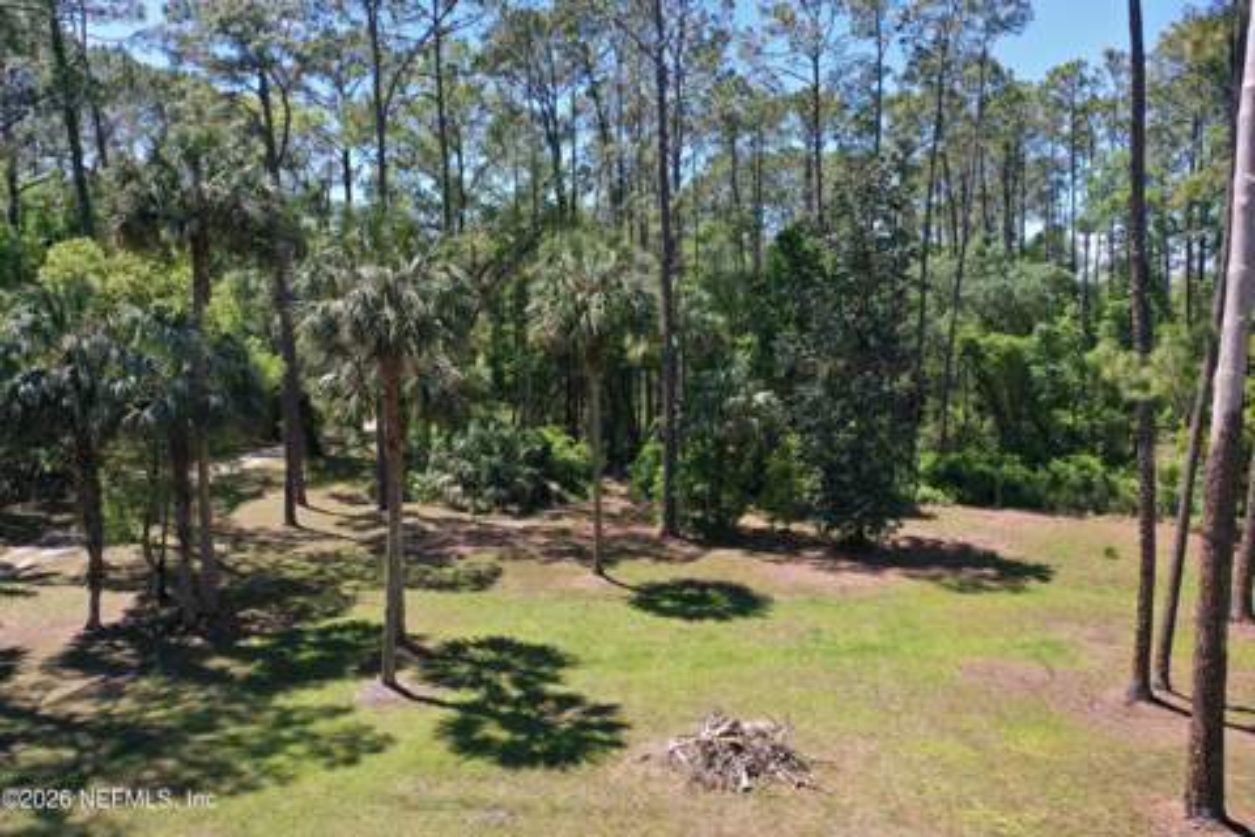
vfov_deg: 46.4
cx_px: 628
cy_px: 418
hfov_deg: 65.5
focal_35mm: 28
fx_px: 976
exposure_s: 1/40
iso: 100
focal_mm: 10.26
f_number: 3.2
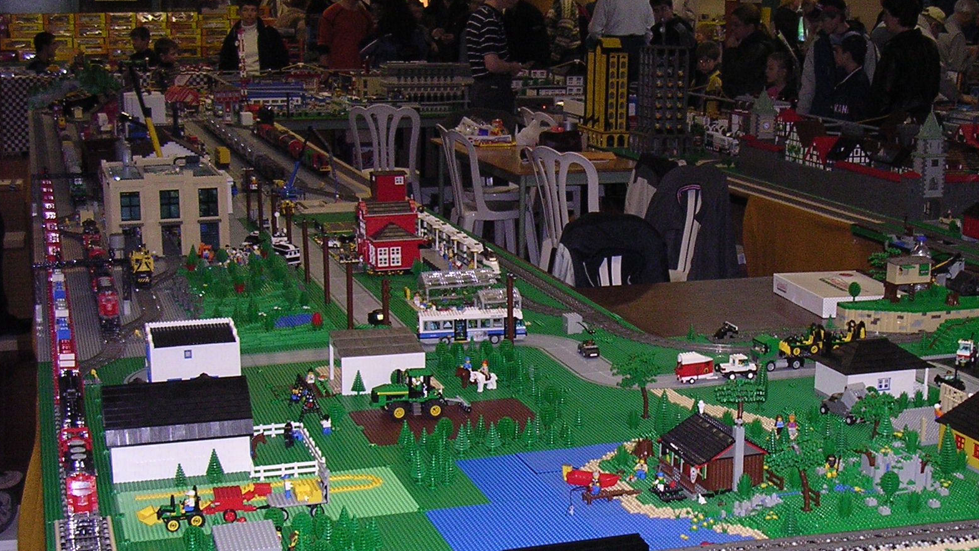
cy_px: 341
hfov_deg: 38.2
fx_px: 1402
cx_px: 625
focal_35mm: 54
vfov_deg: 22.2
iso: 301
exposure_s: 1/60.1
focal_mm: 5.8
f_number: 2.8
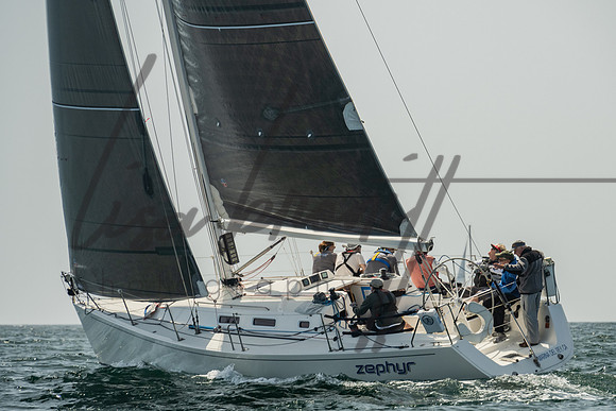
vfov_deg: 4.8
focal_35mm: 288
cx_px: 382
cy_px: 214
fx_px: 4924
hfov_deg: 7.2
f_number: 6.3
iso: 320
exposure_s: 1/800
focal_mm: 200
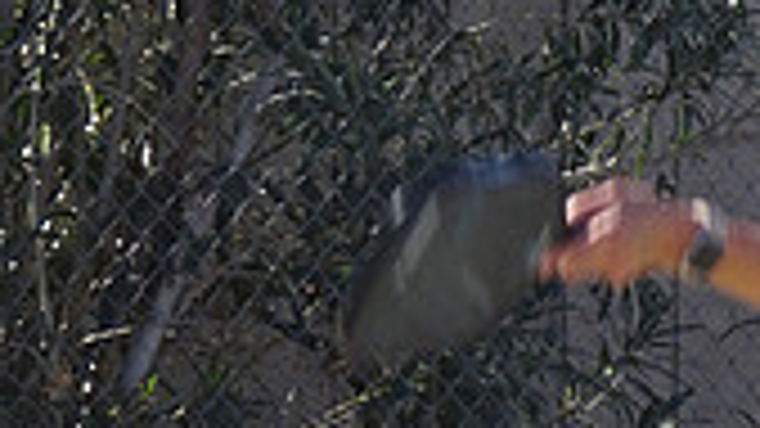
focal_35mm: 576
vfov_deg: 2.1
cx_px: 1192
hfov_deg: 3.7
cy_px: 849
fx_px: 11606
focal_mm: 26.39
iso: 80
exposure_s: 1/200
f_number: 5.6
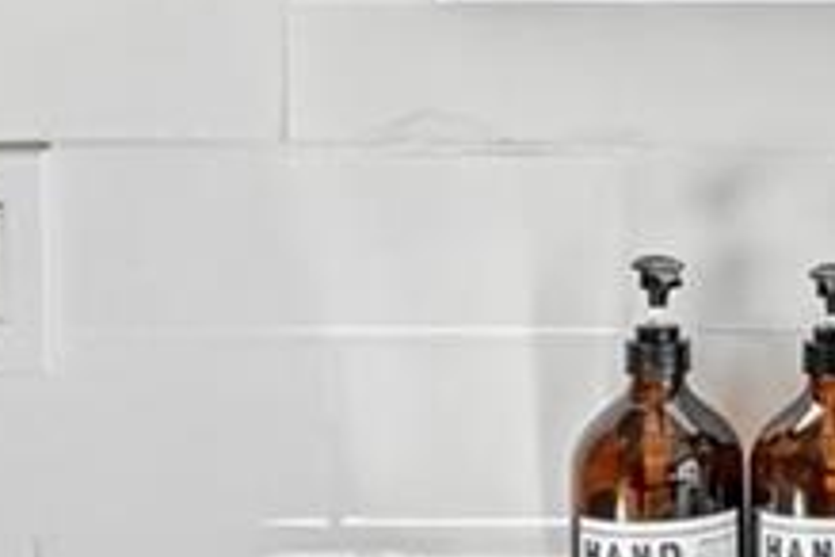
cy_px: -88
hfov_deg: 16.5
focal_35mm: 117
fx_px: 2714
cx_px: 1102
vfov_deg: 11.5
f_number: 11
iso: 64
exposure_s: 1/20
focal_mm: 16
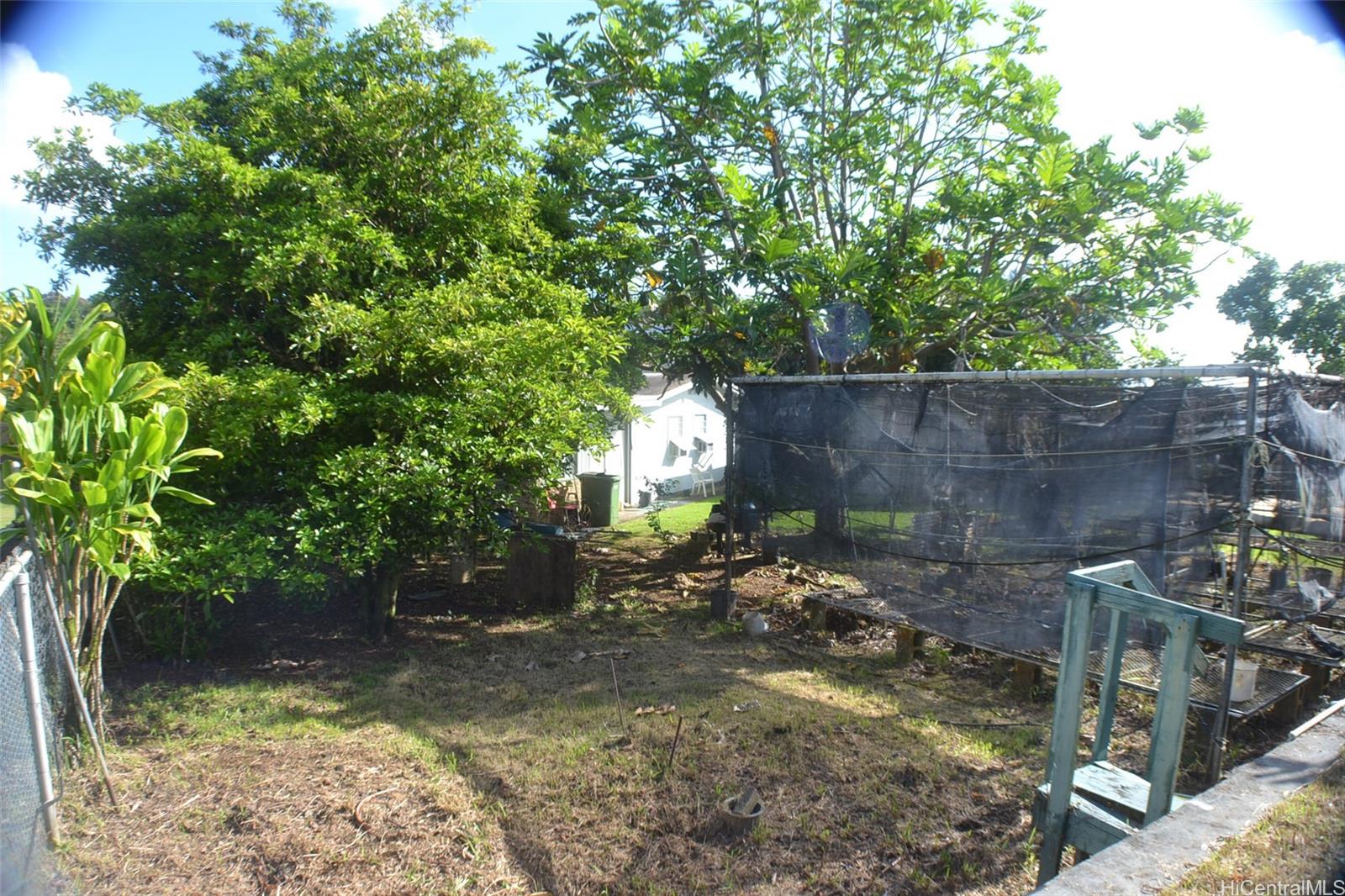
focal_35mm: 30
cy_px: 448
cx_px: 672
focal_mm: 20
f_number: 5.6
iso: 100
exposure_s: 1/160
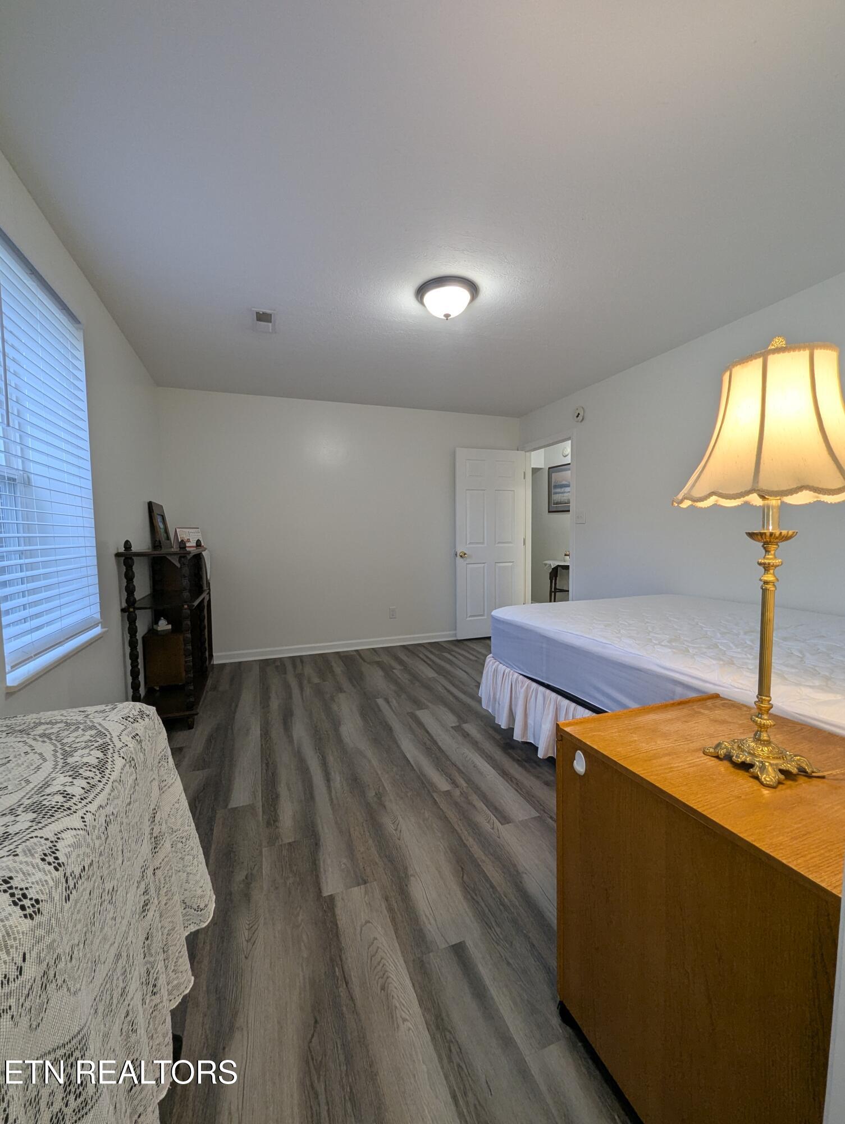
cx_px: 422
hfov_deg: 90.0
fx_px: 422
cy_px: 562
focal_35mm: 13
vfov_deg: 106.1
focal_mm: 1.95
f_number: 2.2
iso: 152
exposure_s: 1/120
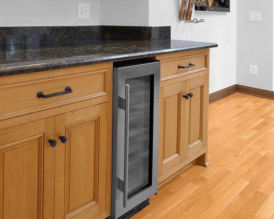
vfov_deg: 47.1
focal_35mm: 28
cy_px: 28
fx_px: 227
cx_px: 27
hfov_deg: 54.2
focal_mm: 14
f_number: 7.1
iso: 800
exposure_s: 1/6
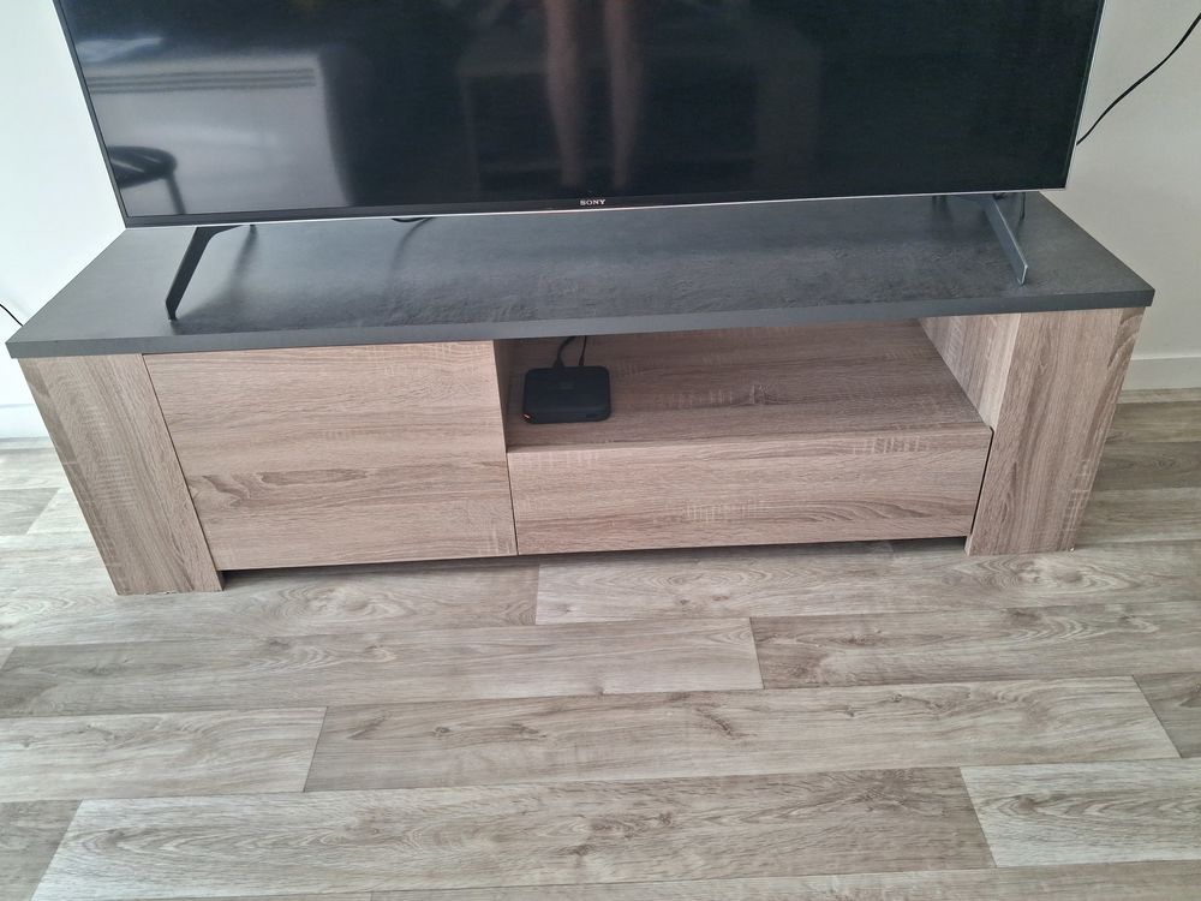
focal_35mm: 27
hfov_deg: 65.3
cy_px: 450
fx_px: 937
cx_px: 600
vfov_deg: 51.4
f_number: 1.8
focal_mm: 4
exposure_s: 1/100
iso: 64
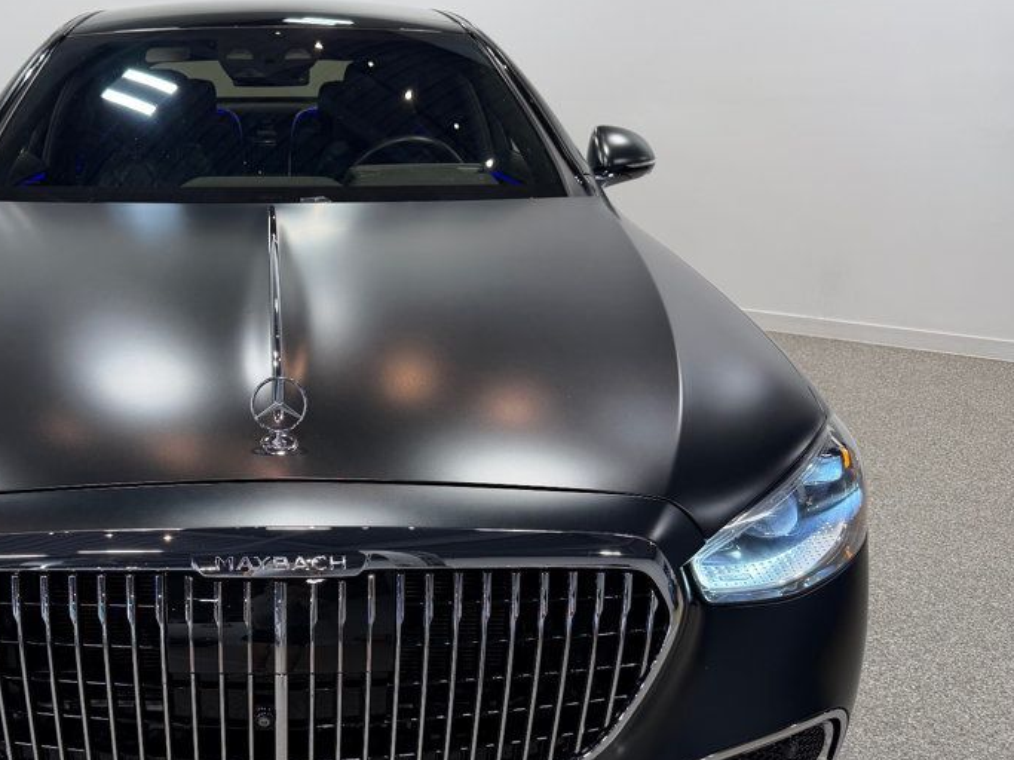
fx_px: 1054
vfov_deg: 39.5
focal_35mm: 36
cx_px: 266
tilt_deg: -19.1
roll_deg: +0.7
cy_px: 457
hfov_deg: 49.5
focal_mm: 6.76
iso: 64
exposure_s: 1/145
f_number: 1.78
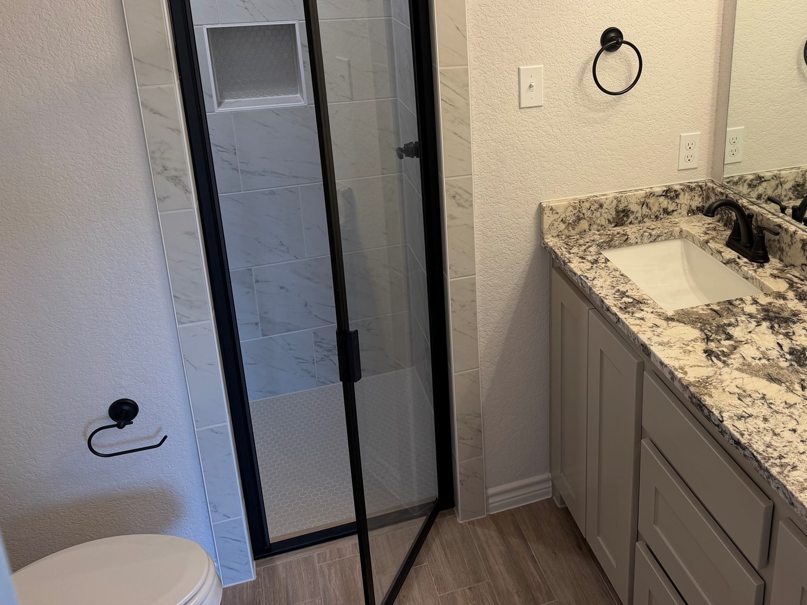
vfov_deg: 41.0
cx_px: 543
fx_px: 793
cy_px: 180
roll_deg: +0.7
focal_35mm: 34
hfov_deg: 52.8
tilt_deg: -18.9
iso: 80
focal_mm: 6.76
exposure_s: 1/120
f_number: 1.78
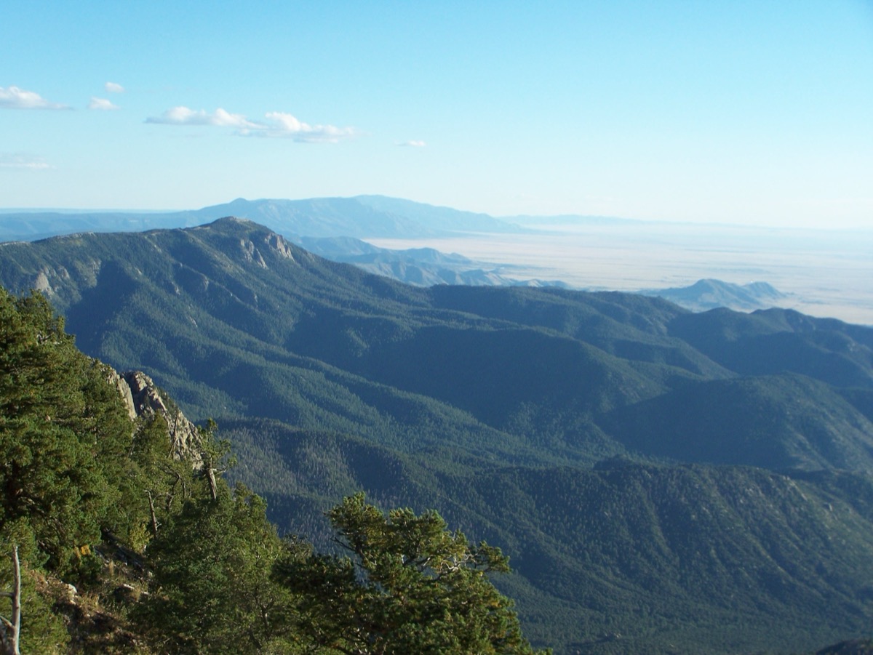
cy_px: 328
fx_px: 1690
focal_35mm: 67
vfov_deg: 21.9
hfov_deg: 29.0
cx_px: 436
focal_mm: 11.1
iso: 80
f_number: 3.2
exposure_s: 1/640
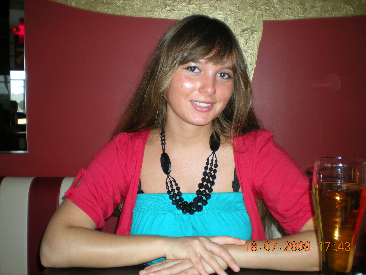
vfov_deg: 37.7
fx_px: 402
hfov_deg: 49.0
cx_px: 183
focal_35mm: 38
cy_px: 138
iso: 64
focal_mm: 6.3
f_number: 3.1
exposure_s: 1/60
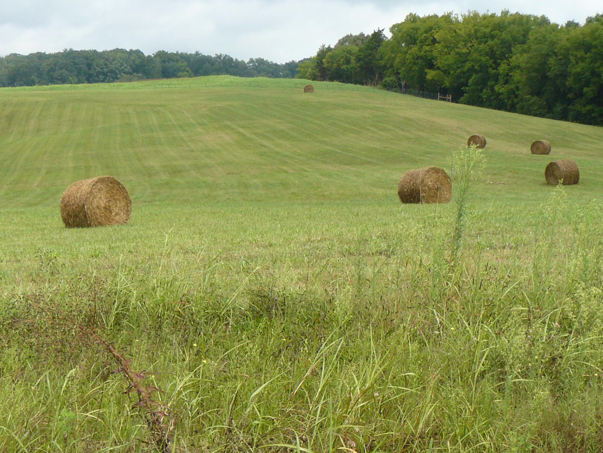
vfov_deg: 23.1
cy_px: 331
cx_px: 198
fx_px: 1098
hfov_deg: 30.5
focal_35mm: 63
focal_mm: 6
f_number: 5.6
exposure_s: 1/320
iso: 100
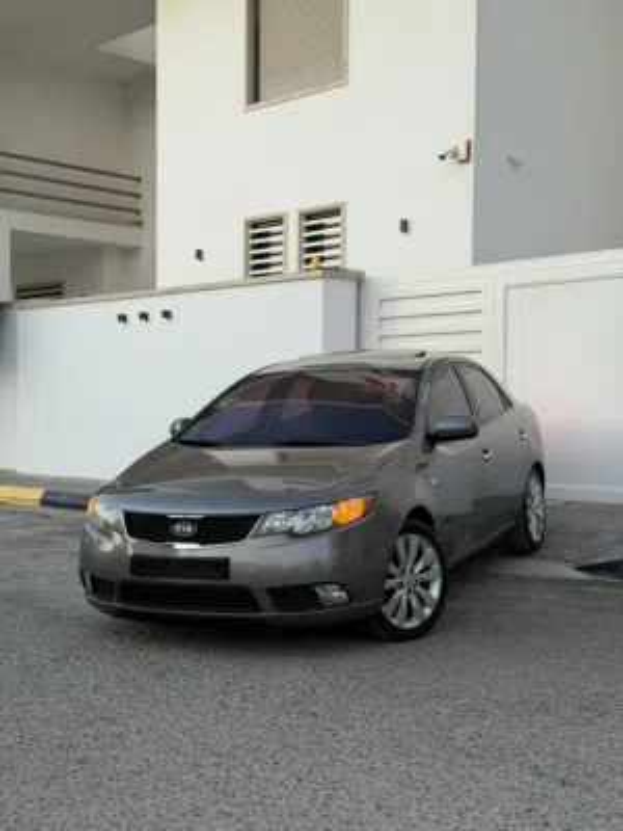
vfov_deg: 39.7
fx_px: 1152
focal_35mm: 48
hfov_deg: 30.3
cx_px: 312
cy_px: 416
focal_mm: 6.76
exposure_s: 1/116
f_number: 1.78
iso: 100
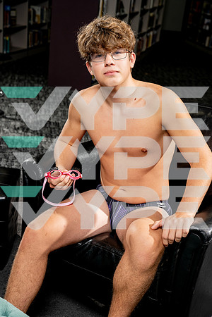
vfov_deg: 33.4
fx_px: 530
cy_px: 158
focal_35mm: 60
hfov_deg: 22.6
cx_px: 106
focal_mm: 60
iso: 320
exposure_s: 1/250
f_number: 5.6
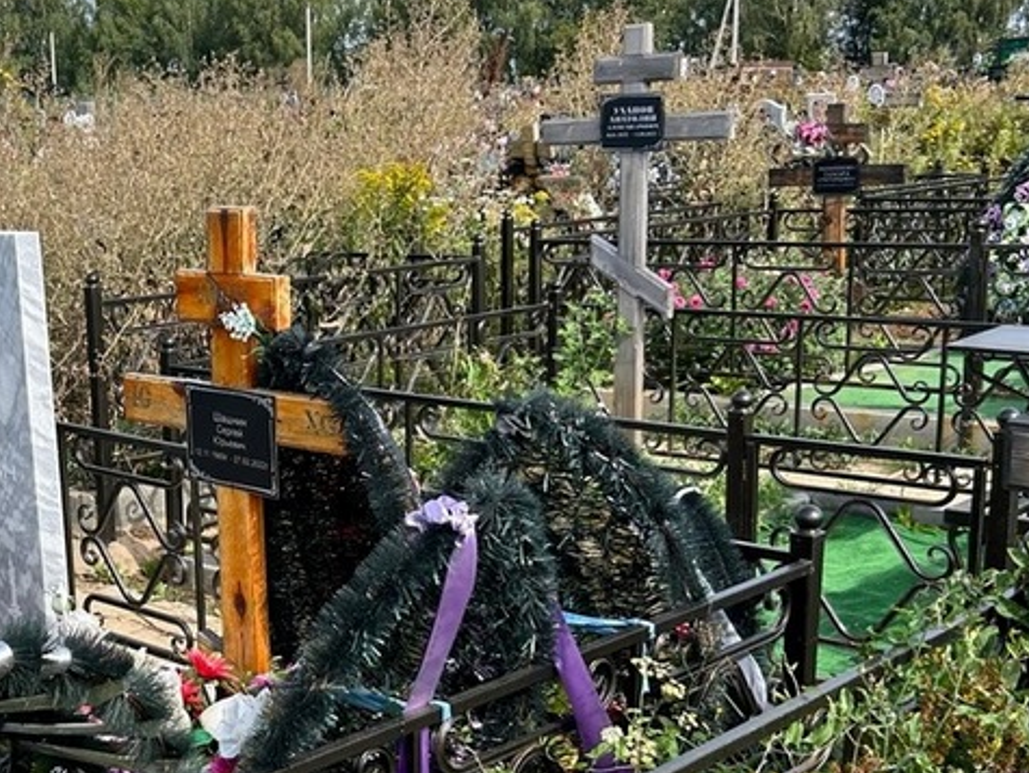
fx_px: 1666
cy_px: 554
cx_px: 204
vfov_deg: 25.9
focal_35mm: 56
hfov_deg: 33.3
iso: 50
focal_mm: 5.7
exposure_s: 1/1621
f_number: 1.5
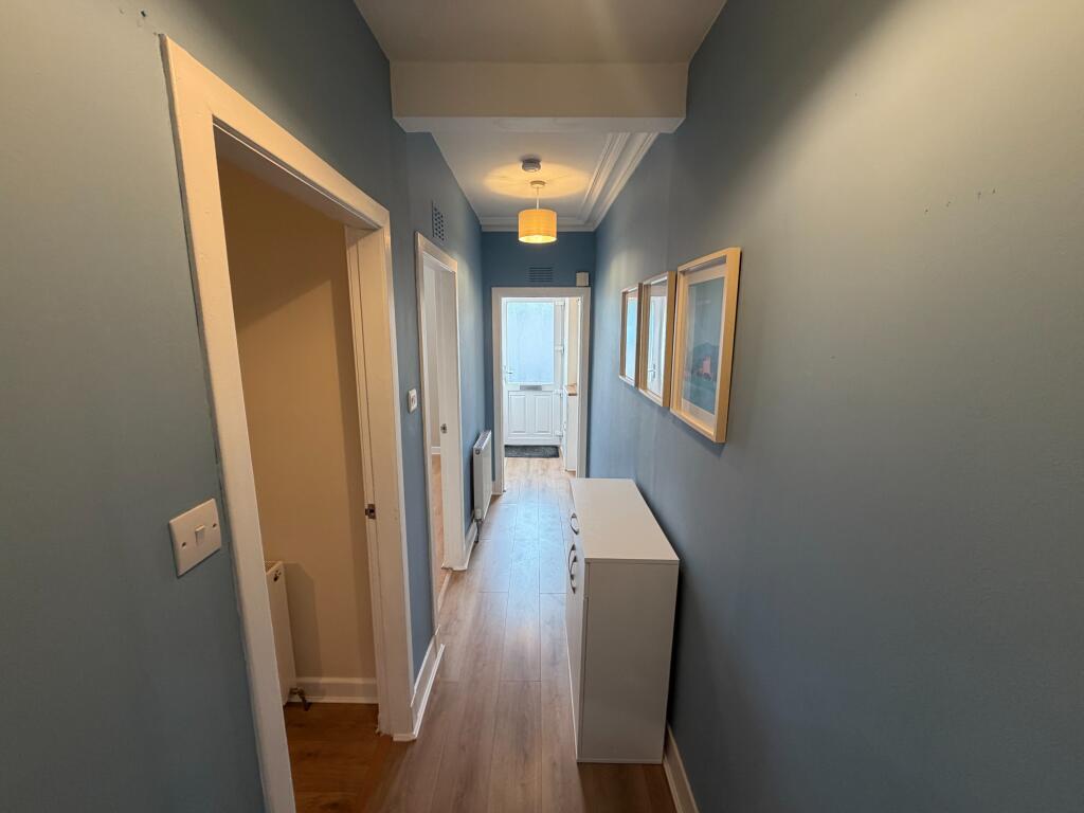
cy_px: 406
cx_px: 542
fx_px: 438
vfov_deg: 85.7
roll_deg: +0.1
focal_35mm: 14
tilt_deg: -9.6
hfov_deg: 102.1
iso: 200
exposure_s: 1/100
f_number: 2.2
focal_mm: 2.22
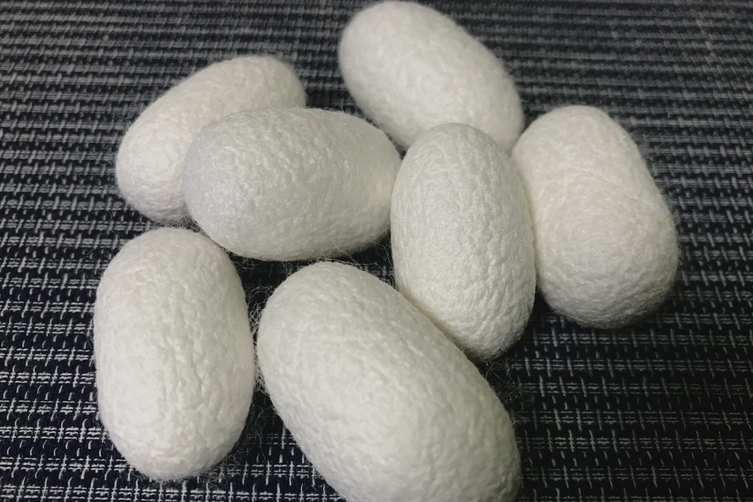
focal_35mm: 30
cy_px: 277
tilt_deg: -54.9
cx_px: 381
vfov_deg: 43.5
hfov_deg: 61.9
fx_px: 627
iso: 50
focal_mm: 3.99
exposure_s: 1/17
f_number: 1.8
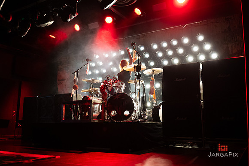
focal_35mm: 33
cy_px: 83
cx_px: 129
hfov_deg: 57.3
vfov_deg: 40.1
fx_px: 228
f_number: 2.8
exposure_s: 1/160
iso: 6400
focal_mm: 31
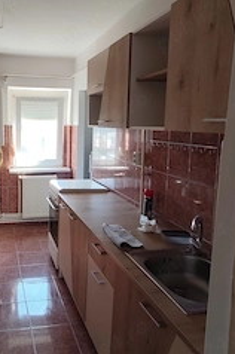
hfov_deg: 44.1
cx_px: 48
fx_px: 275
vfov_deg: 65.3
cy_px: 153
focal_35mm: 28
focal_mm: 1.67
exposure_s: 1/50
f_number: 2.2
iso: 61
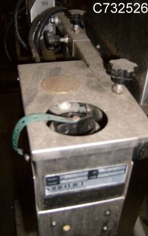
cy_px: 119
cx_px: 71
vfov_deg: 50.4
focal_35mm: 39
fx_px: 252
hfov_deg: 32.8
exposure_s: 1/60
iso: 200
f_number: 2.8
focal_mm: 6
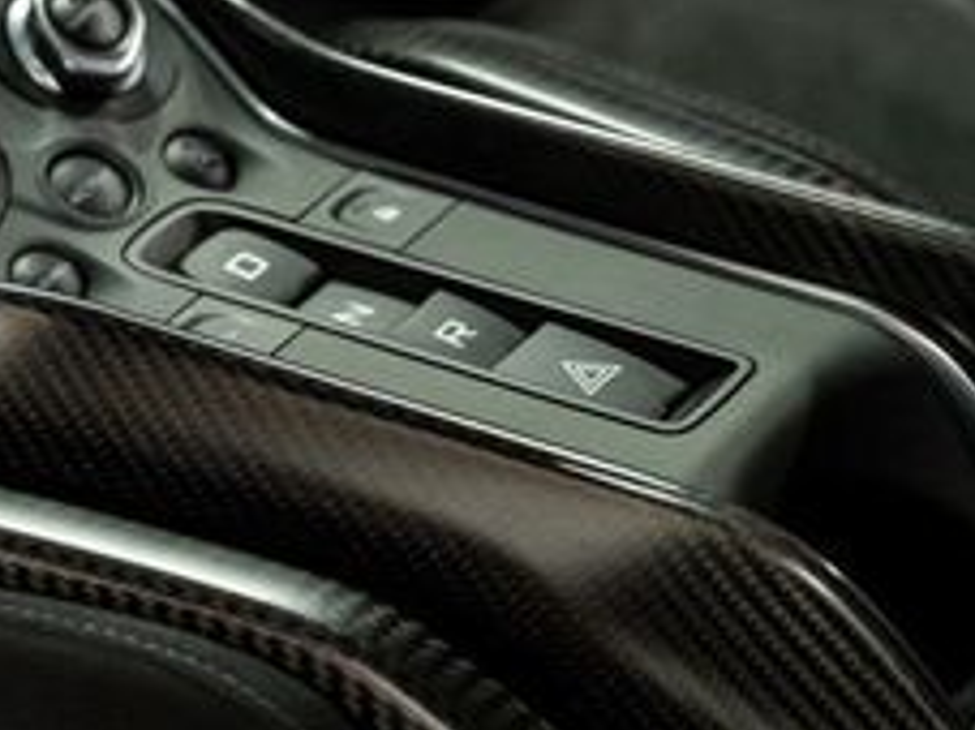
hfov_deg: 10.4
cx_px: 305
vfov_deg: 7.8
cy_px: 217
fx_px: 5349
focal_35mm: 190
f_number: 4
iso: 2500
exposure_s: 1/60
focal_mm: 70
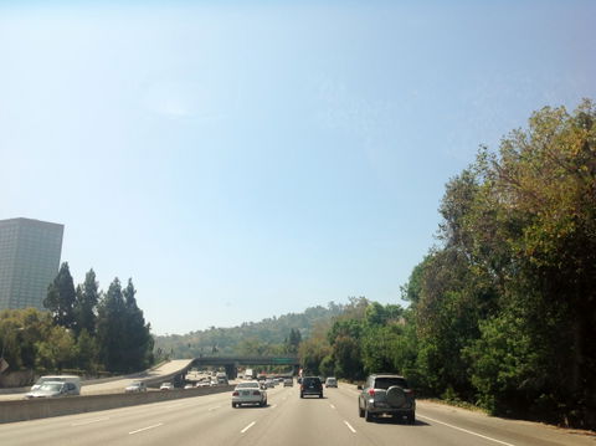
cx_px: 298
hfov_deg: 52.7
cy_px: 223
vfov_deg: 40.6
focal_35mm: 35
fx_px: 602
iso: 50
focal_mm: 4.28
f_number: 2.4
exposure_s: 1/1592
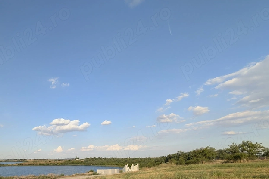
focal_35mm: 20
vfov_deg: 54.4
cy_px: 159
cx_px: 74
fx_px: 149
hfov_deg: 78.9
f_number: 1.7
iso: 54
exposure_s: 1/1631
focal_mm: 2
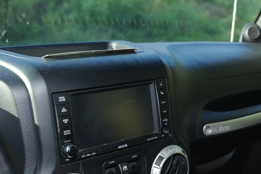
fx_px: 362
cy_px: 87
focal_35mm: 50
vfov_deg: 27.0
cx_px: 130
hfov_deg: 39.6
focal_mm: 50
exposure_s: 1/60
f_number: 7.1
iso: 320
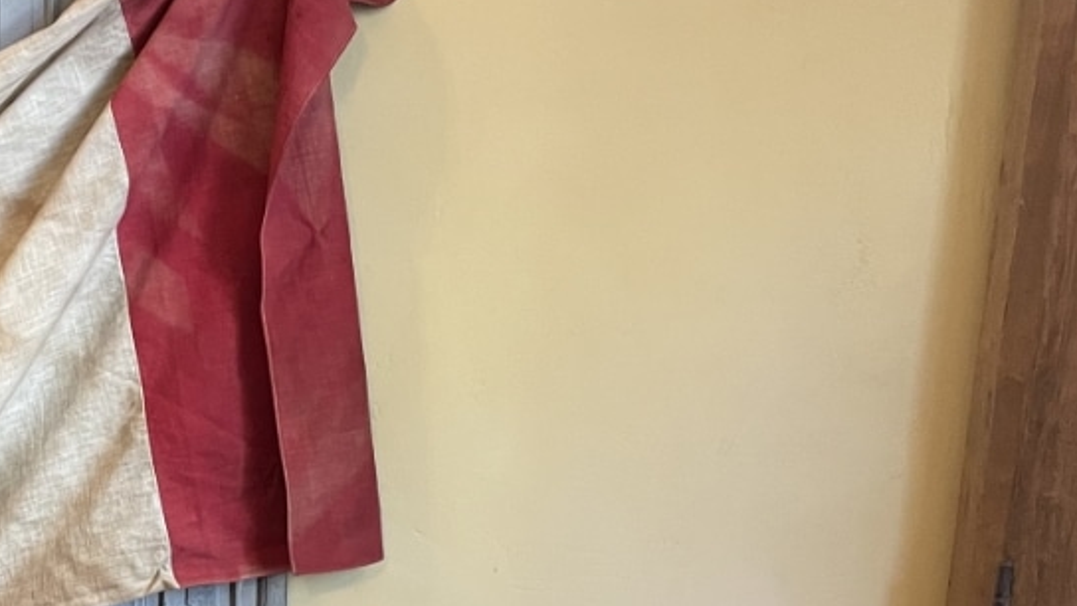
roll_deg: +0.2
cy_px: 714
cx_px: 39
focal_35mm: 63
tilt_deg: -13.9
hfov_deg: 31.2
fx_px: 1799
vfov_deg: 18.2
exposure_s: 1/50
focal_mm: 4.2
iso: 320
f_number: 1.6
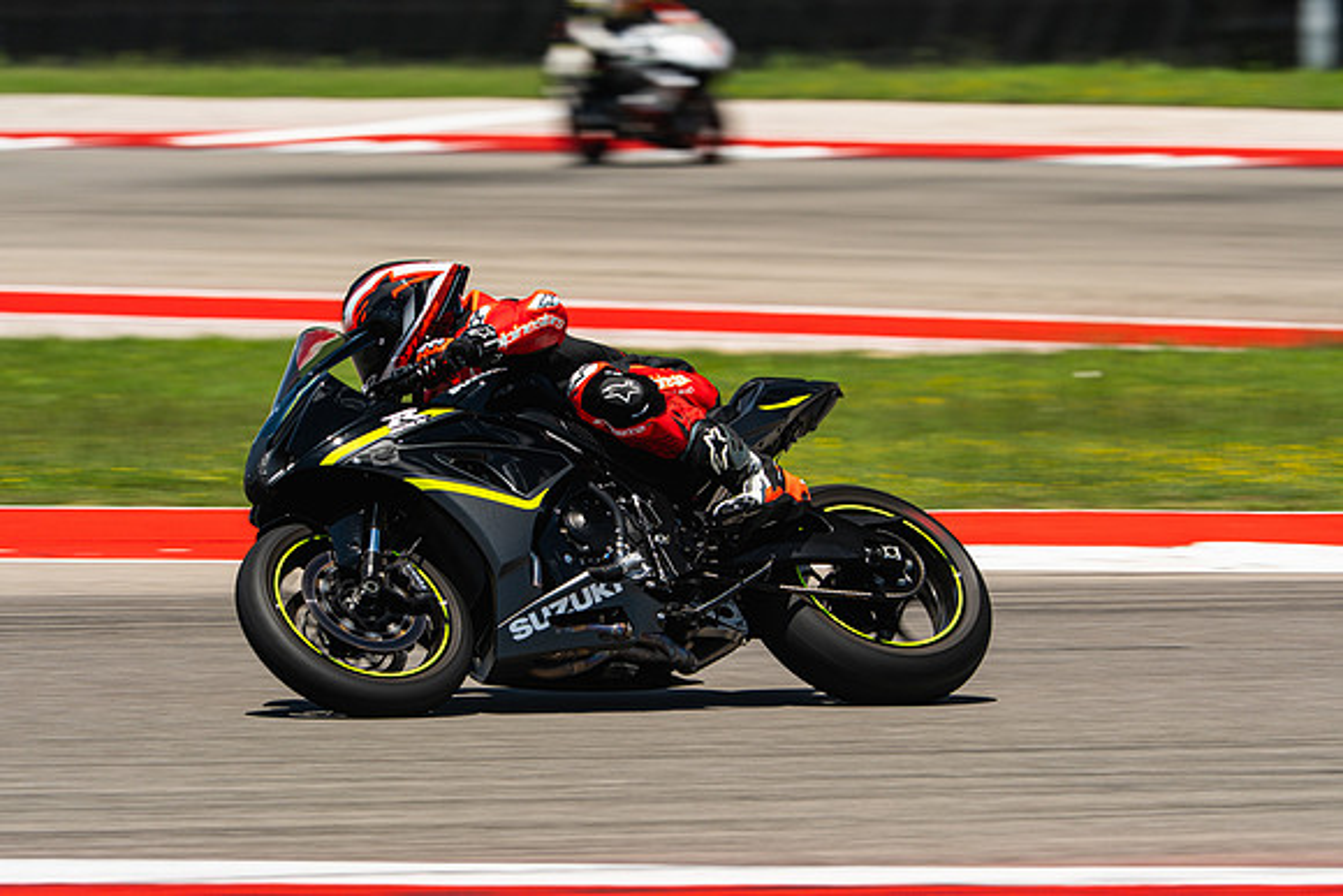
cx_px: 672
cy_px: 448
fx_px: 15671
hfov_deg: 4.9
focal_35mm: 420
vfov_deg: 3.3
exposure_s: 1/250
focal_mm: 280
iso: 160
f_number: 7.1
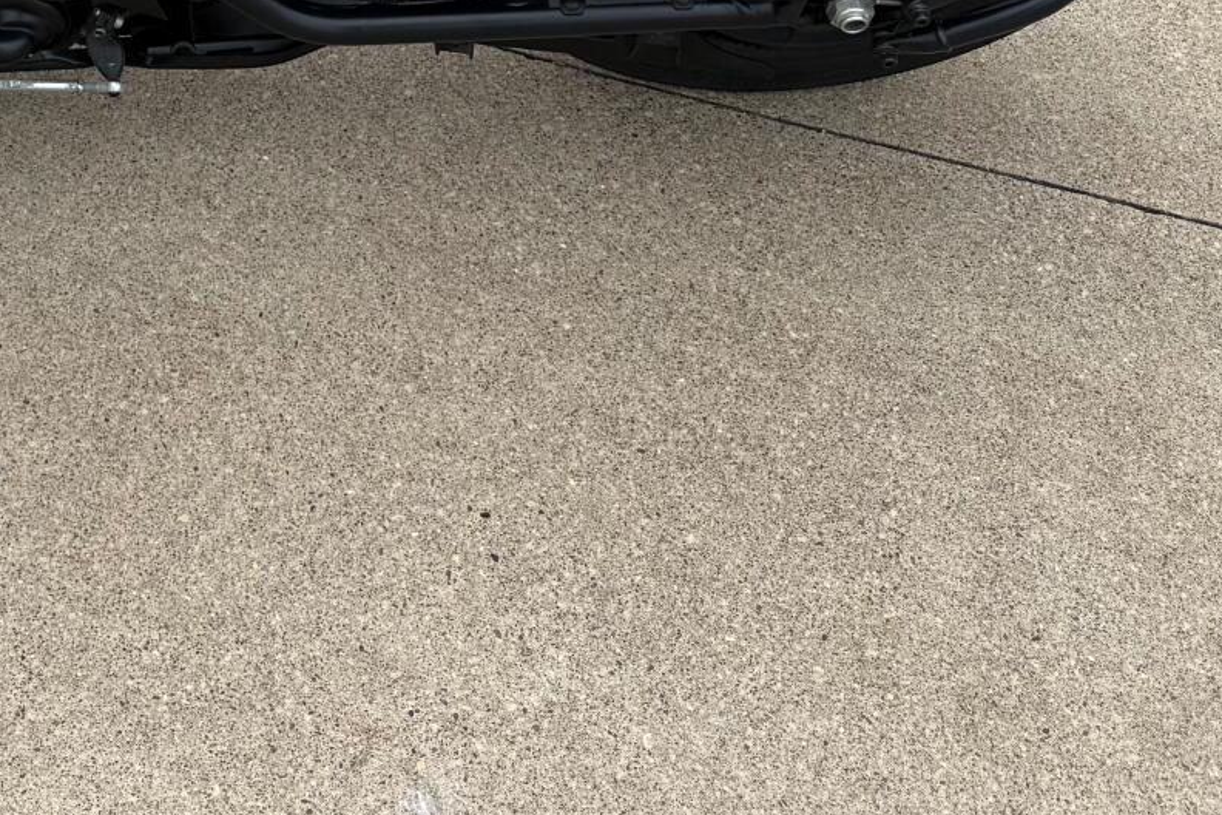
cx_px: 83
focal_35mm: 63
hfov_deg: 30.3
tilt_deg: -31.9
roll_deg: -1.6
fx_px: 2138
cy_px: -304
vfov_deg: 19.5
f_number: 1.78
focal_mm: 6.76
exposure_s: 1/1337
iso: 80
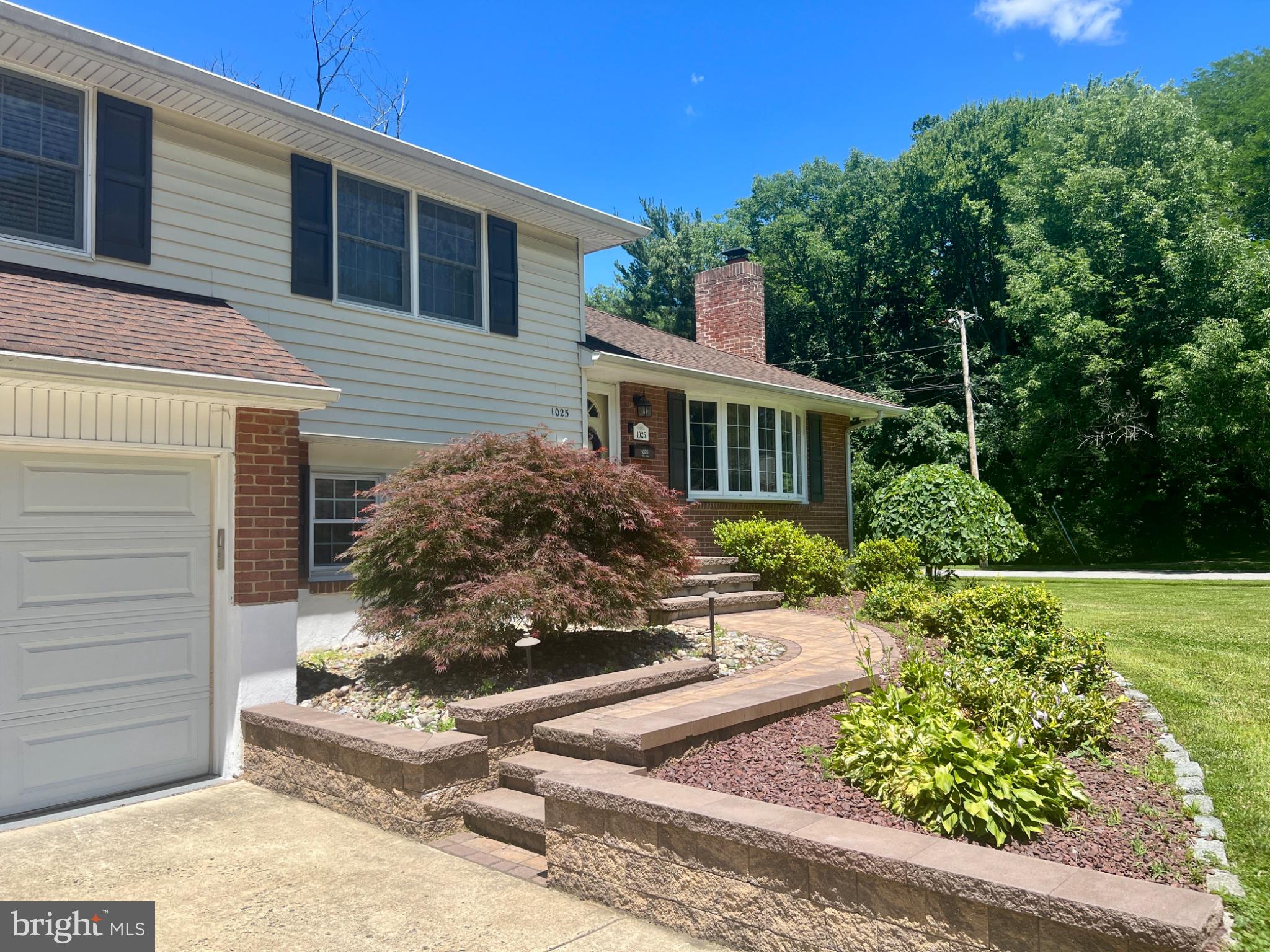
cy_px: 476
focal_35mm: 26
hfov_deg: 67.3
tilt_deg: +2.6
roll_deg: +1.8
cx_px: 635
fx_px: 954
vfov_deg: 53.1
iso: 50
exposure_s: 1/2457
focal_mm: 5.7
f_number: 1.5
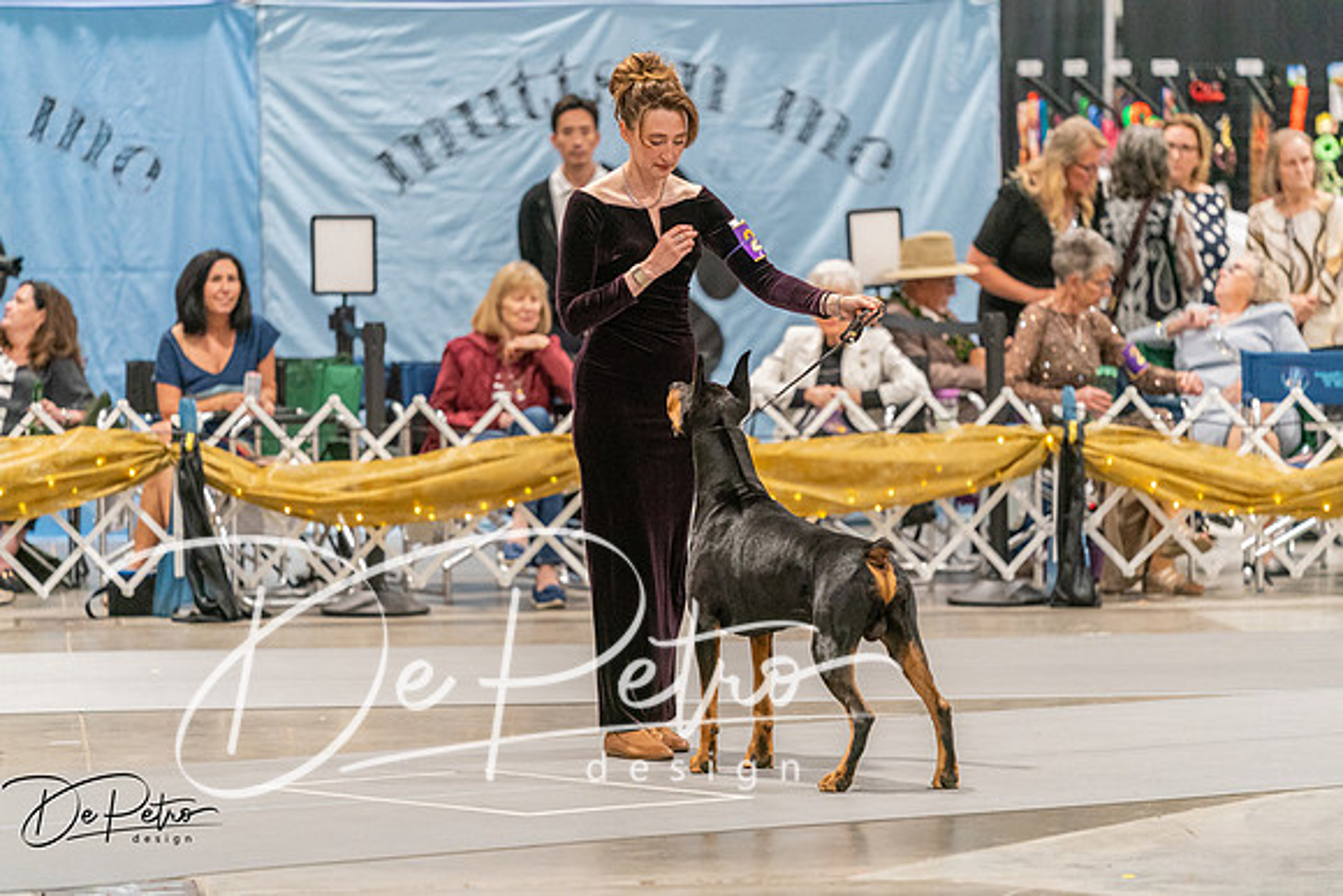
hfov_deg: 10.3
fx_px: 7463
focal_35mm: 200
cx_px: 672
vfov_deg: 6.9
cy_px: 448
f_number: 2.8
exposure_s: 1/250
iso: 6400
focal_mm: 200
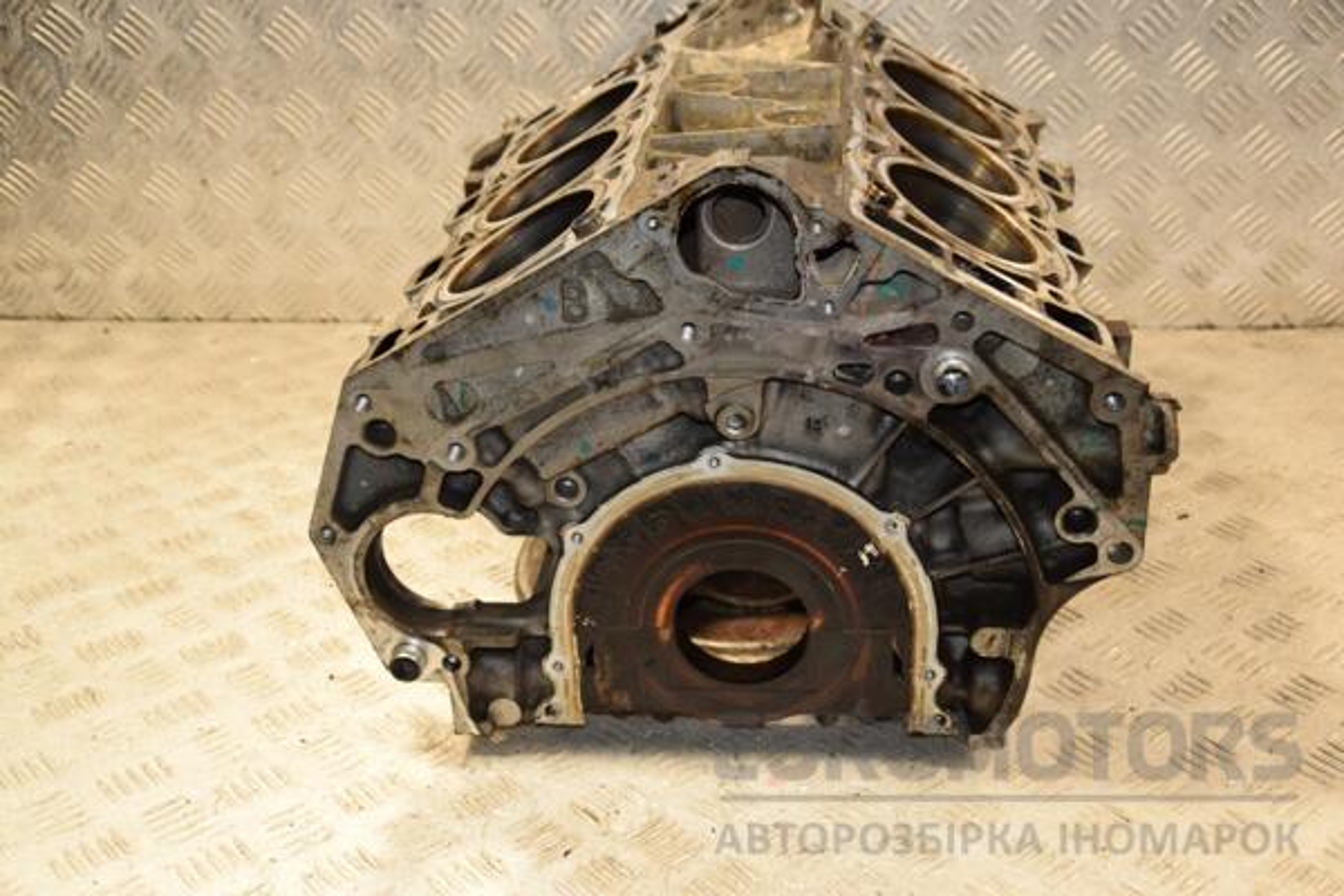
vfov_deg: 28.1
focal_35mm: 48
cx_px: 672
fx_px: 1792
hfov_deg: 41.1
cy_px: 448
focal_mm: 32
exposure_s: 1/160
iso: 800
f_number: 5
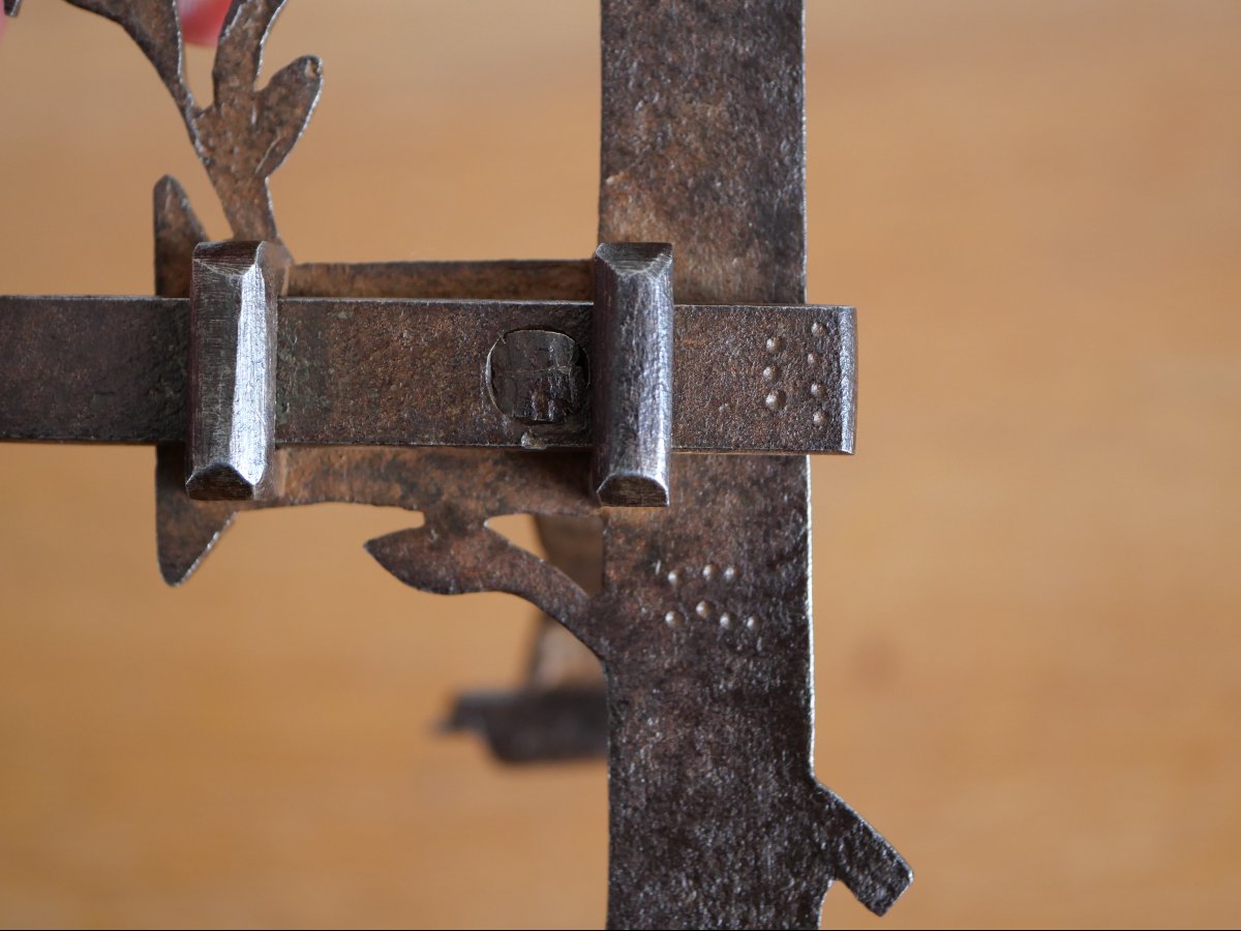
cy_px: 466
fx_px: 2151
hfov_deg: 32.2
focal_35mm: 60
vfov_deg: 24.4
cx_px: 620
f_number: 2.8
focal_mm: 30
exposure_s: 1/60
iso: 1000
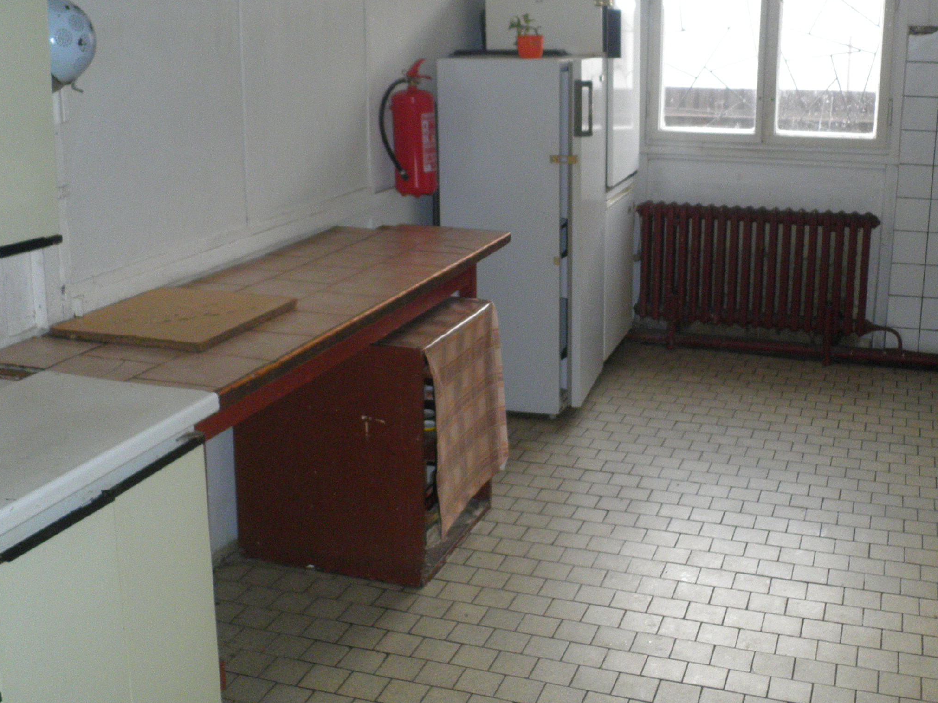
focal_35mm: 42
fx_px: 1138
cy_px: 273
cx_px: 560
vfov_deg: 34.2
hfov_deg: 44.6
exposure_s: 1/30
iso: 160
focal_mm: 4.7
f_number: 2.8
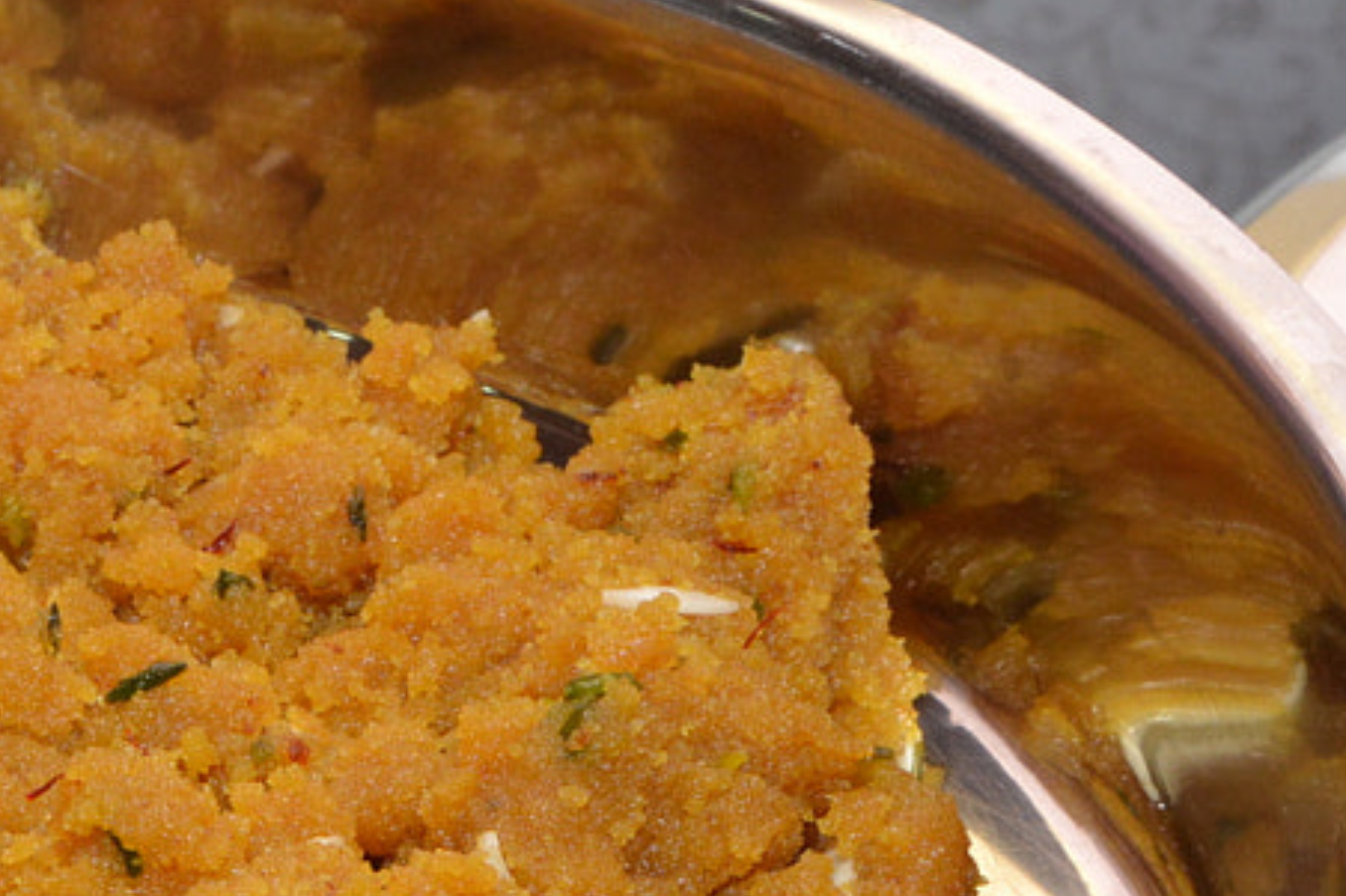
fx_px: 6353
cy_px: 1084
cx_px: -334
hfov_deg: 11.8
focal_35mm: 170
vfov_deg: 8.0
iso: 640
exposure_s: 1/125
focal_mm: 32
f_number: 10
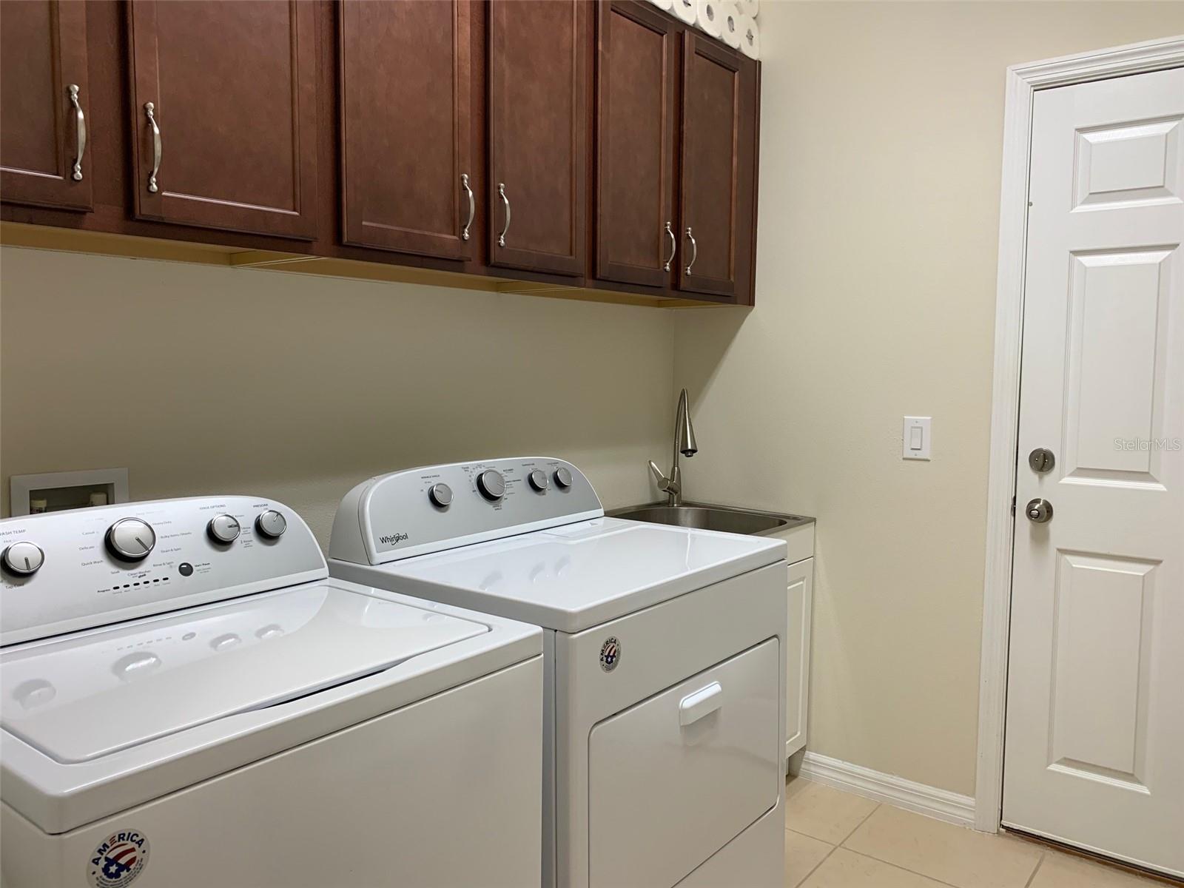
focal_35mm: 26
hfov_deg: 67.3
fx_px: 889
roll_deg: -0.6
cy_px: 444
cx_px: 592
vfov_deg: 53.1
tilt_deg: -5.0
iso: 80
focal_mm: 4.25
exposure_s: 1/60
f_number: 1.8
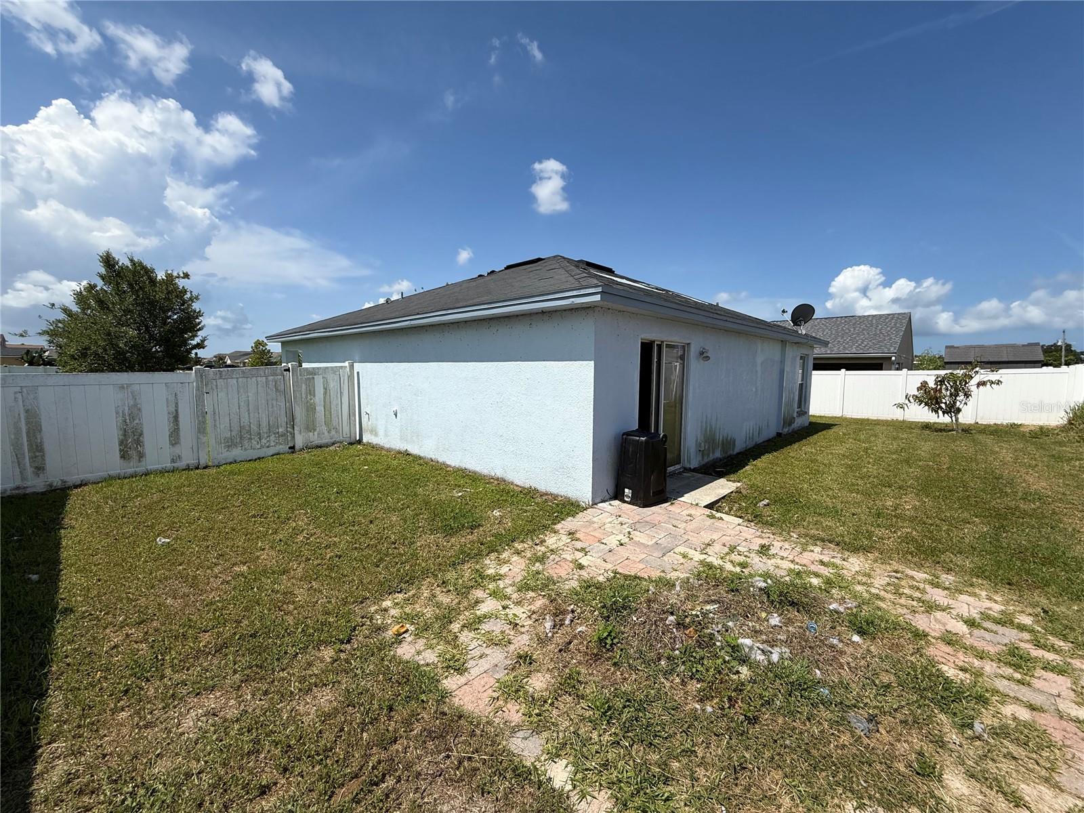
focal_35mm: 14
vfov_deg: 85.7
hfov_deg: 102.1
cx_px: 542
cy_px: 406
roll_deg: -0.8
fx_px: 438
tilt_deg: -4.3
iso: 50
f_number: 2.2
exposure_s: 1/3891
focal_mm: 2.22
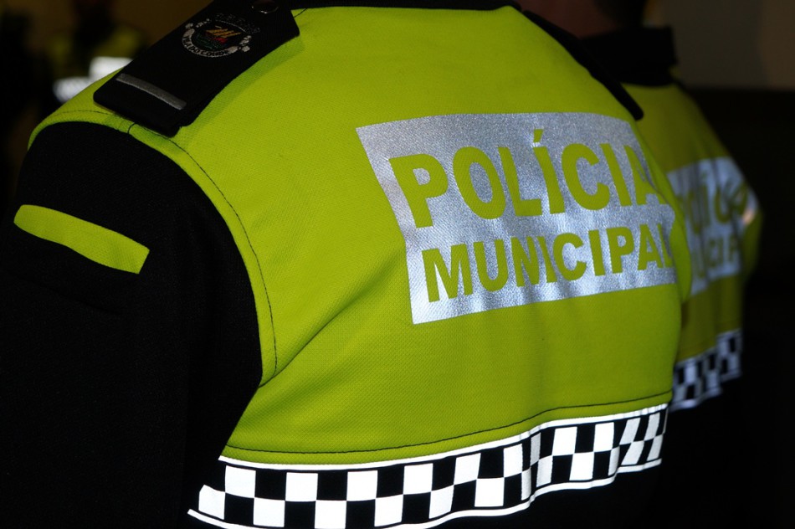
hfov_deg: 24.6
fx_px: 1821
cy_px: 264
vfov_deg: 16.5
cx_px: 398
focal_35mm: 82
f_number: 5.6
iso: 500
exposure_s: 1/60
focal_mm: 55
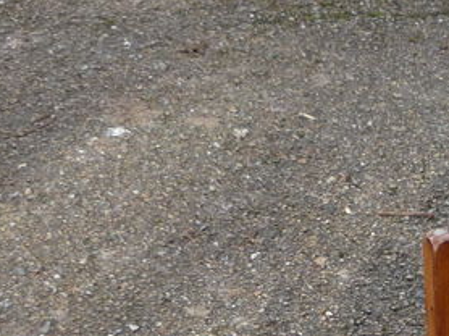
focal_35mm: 108
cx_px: 518
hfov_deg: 17.5
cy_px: 578
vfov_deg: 12.6
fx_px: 1400
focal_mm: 5.2
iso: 100
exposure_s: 1/160
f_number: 4
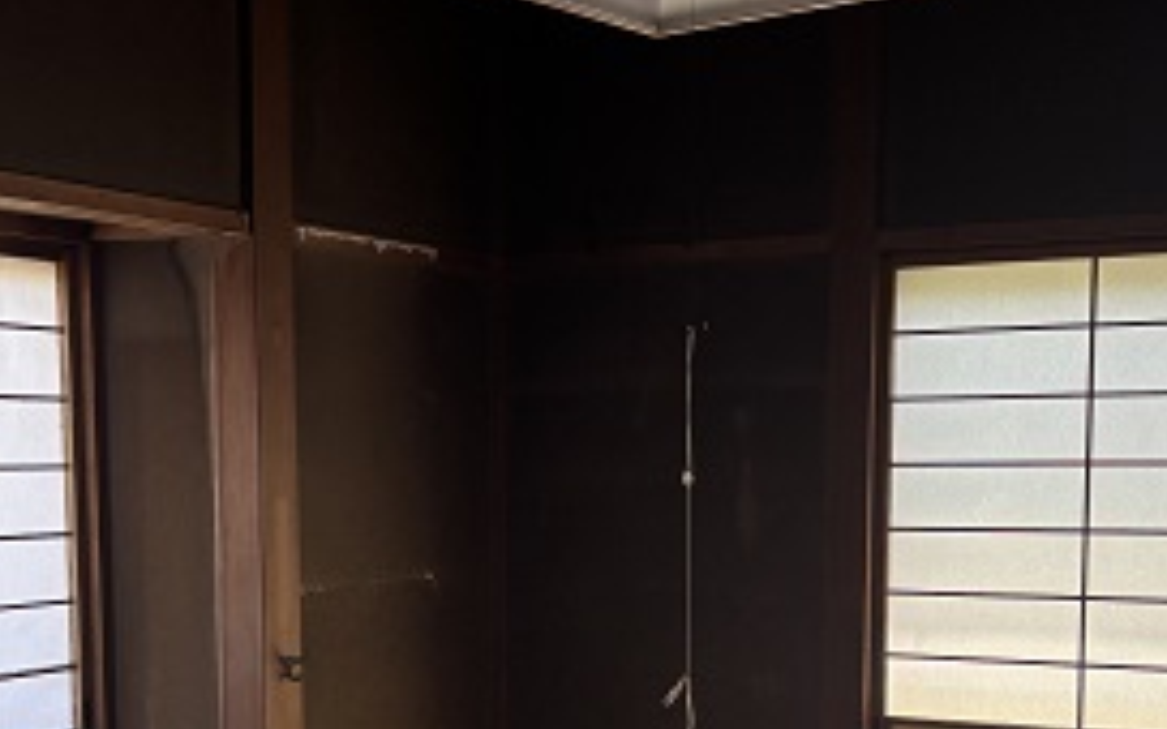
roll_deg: +0.7
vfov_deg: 21.8
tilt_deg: -6.6
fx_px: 1845
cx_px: 502
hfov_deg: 35.0
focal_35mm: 58
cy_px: 658
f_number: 1.6
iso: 50
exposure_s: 1/271
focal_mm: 5.96
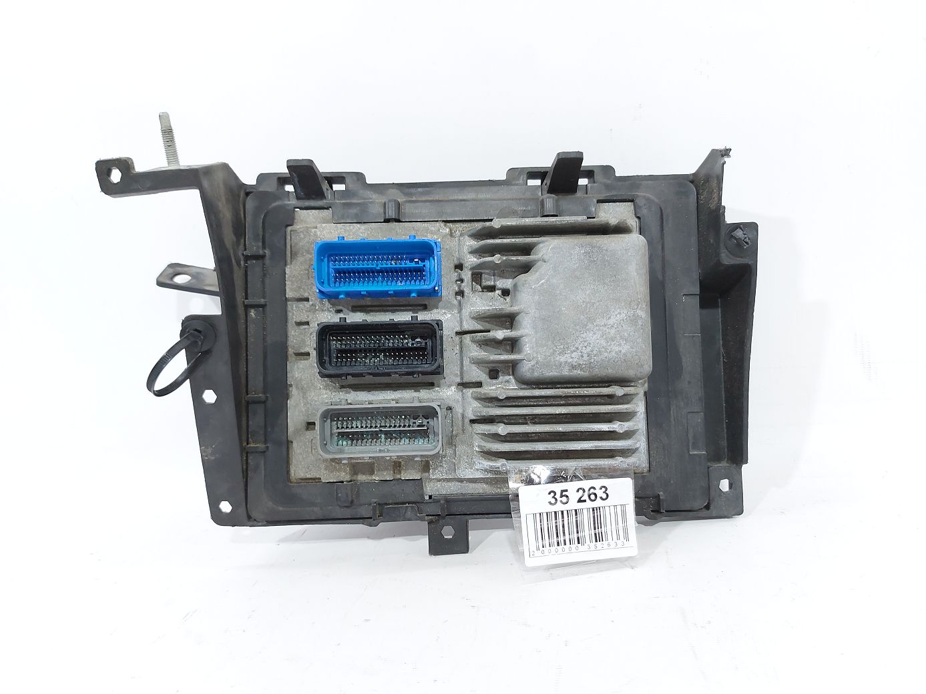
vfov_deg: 56.8
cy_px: 347
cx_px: 463
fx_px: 642
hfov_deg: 71.6
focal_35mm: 24
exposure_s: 1/50
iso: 100
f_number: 1.8
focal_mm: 5.23
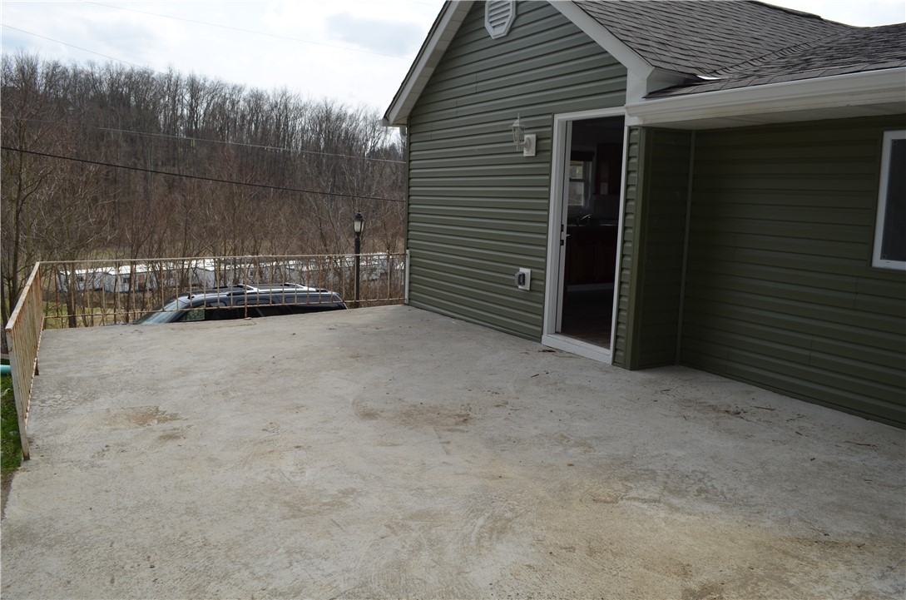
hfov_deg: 67.5
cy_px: 300
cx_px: 453
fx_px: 678
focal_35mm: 27
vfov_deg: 47.7
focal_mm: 18
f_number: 9
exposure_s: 1/200
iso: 100
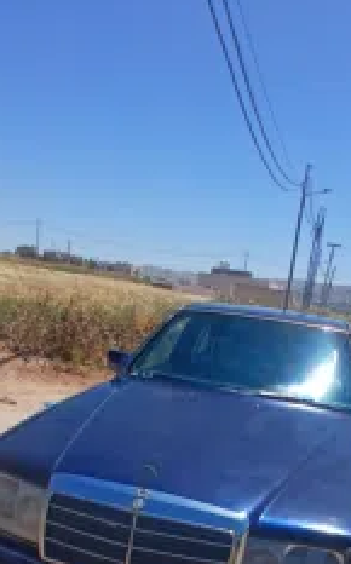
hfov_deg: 40.4
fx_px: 476
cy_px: 460
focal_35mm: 31
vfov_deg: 56.4
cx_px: 206
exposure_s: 1/1873
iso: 50
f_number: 2.2
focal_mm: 1.4
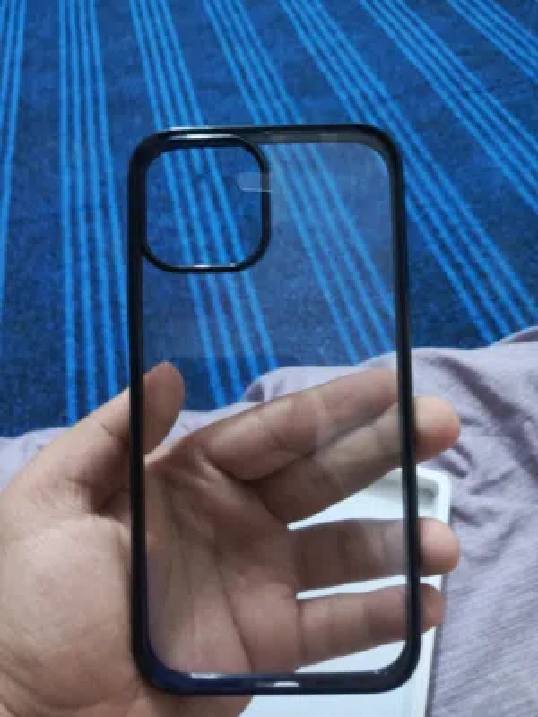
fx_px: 477
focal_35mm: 23
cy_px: 358
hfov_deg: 58.9
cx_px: 269
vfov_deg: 73.9
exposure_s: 1/33.3
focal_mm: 5.25
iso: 2788
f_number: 1.75
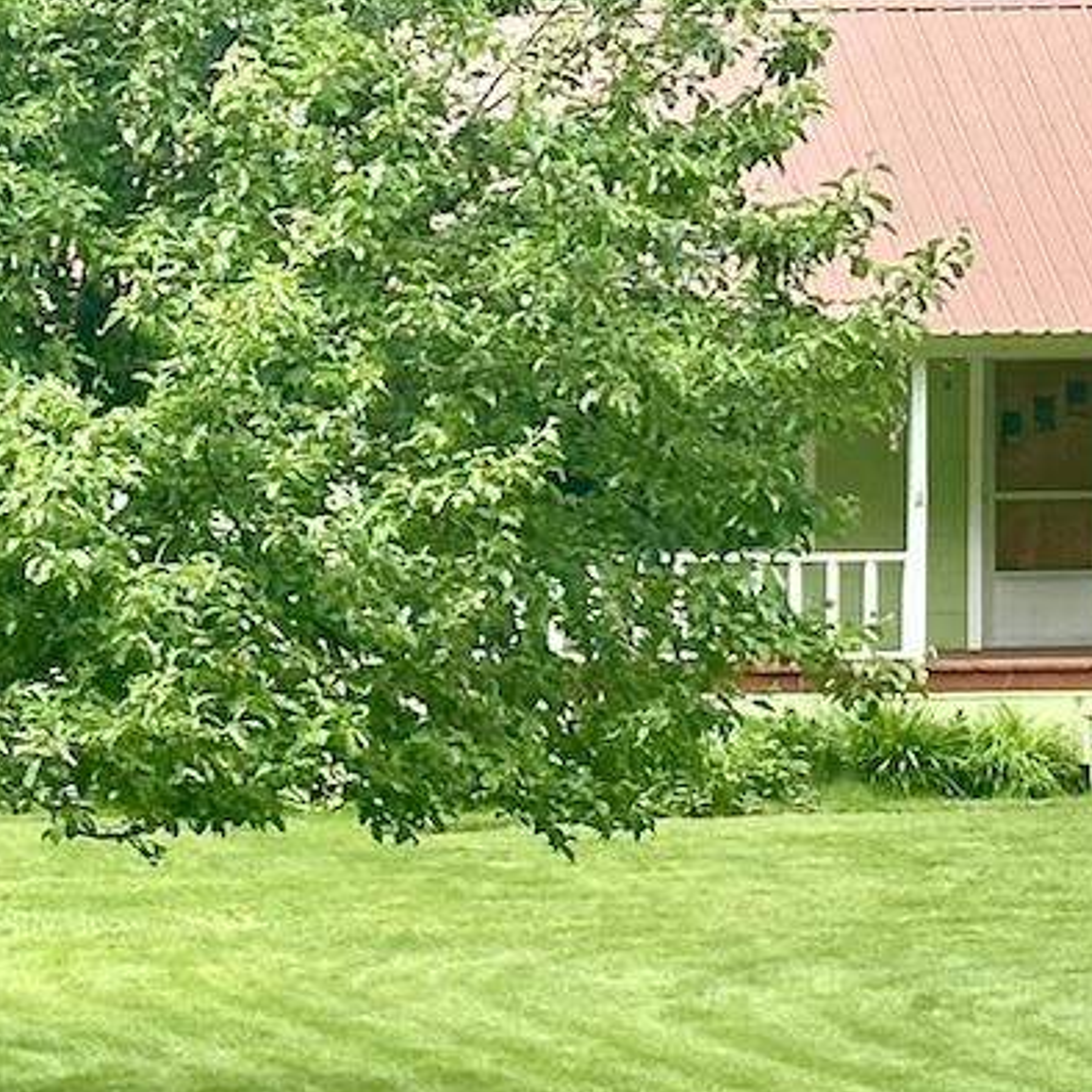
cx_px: -294
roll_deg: -0.3
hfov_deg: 8.3
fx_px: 7388
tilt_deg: -3.2
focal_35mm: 207
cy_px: 682
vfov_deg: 8.5
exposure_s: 1/1590
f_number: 1.78
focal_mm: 6.86
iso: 64
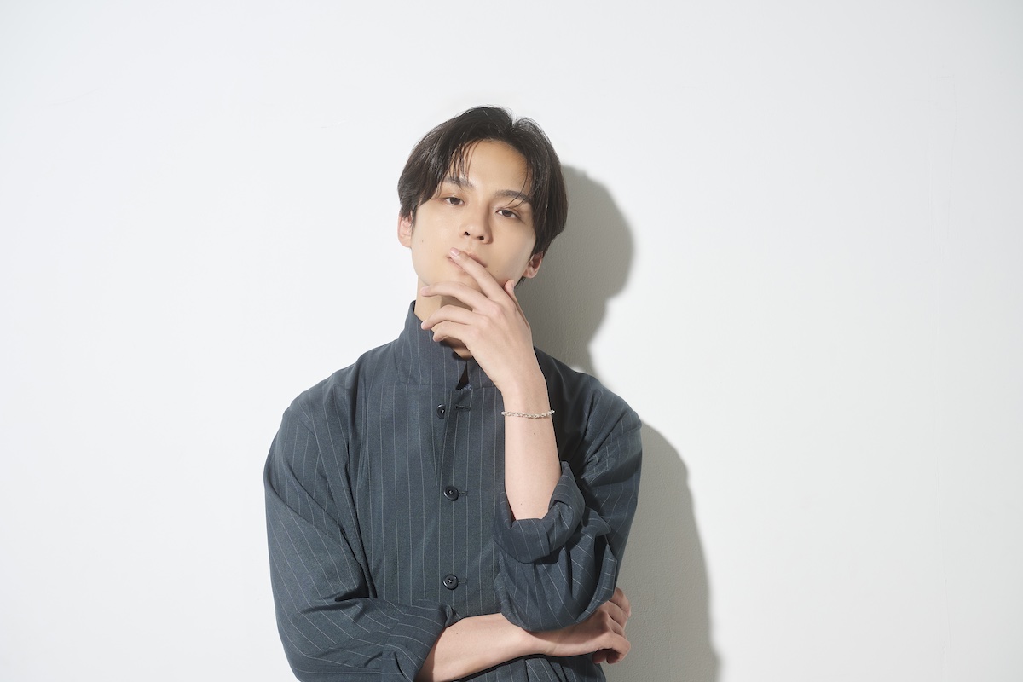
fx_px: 1989
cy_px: 341
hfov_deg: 28.8
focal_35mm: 70
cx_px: 512
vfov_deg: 19.5
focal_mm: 70
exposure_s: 1/160
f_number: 7.1
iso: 250
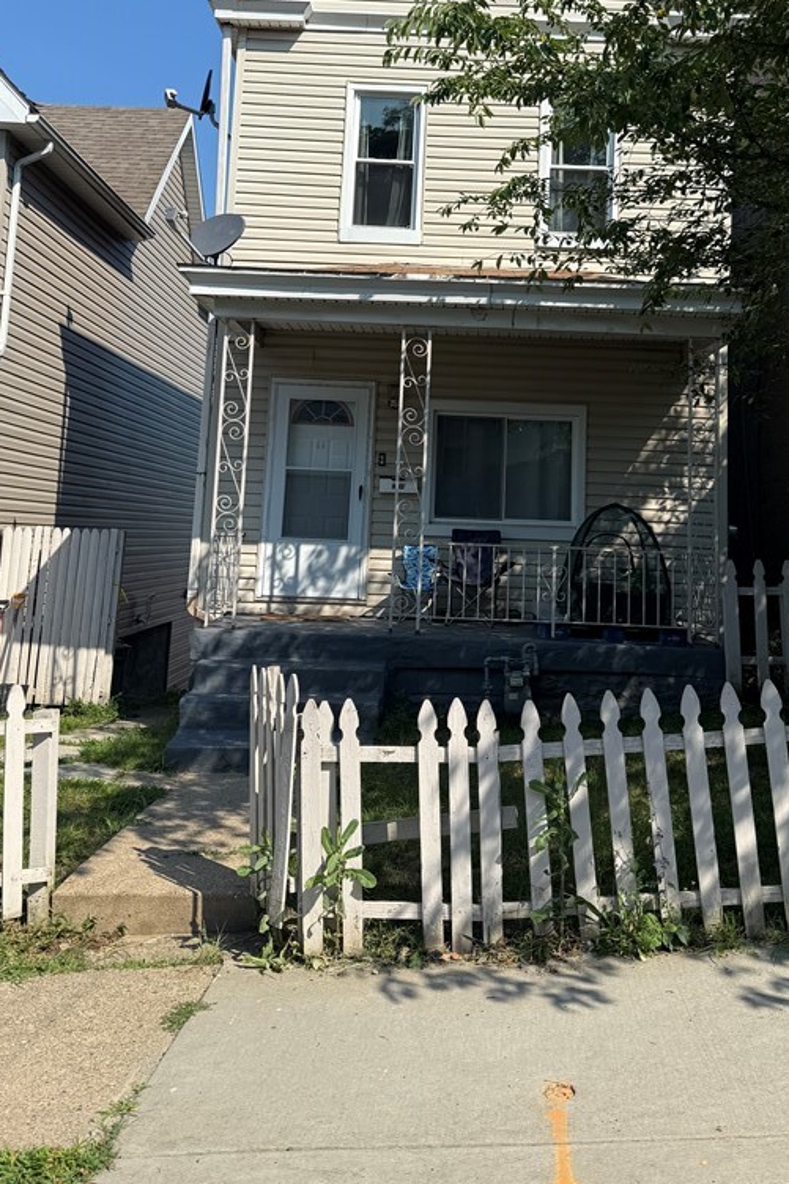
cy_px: 386
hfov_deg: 38.8
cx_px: 457
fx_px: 1118
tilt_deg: +8.5
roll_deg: -2.2
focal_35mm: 34
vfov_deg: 54.6
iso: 80
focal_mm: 6.76
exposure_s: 1/4167
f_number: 1.78
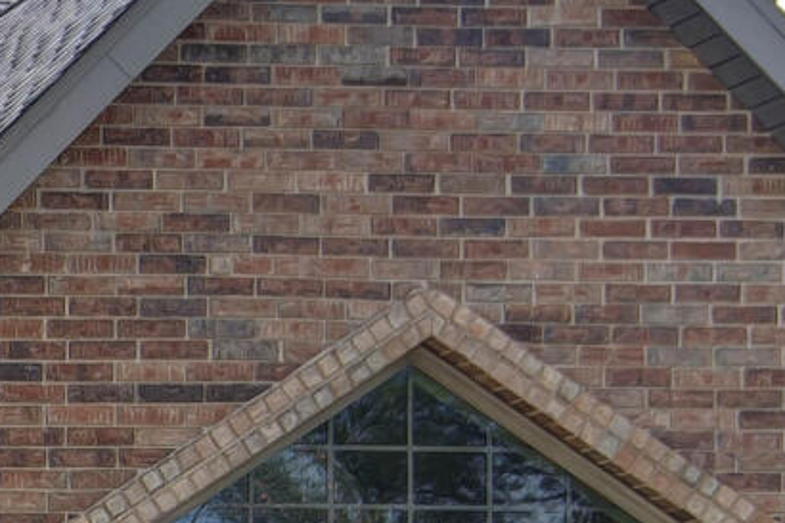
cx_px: -1164
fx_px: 3989
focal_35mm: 183
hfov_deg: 9.8
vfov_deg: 7.3
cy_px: 995
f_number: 6.3
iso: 100
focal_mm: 25
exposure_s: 1/250
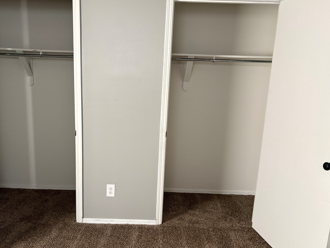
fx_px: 296
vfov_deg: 45.4
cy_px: 140
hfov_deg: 58.1
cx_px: 140
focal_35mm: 31
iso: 250
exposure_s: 1/60
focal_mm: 5.96
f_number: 1.6
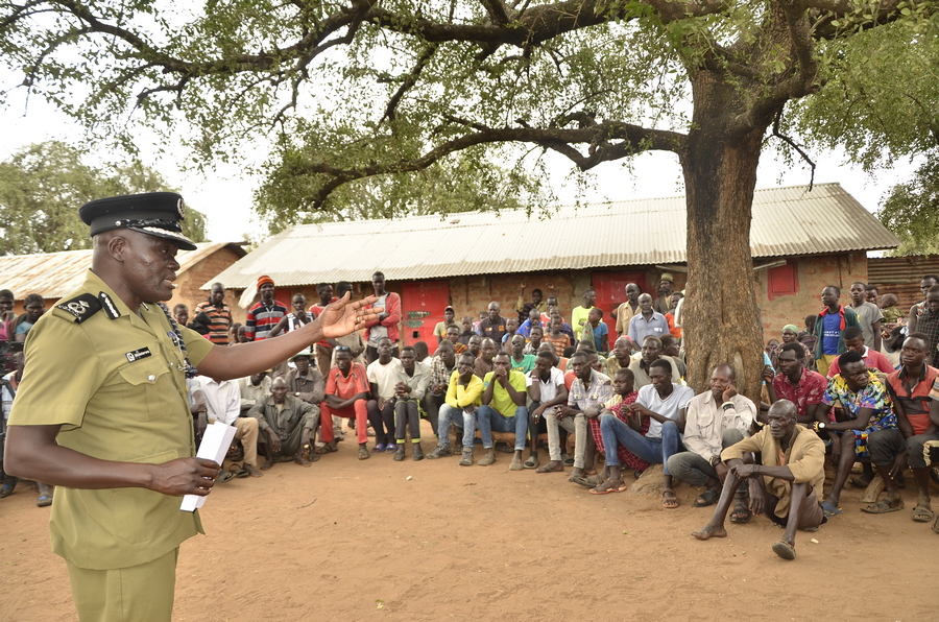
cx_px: 470
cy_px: 311
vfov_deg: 47.7
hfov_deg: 67.5
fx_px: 703
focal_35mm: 27
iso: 125
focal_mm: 18
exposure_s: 1/160
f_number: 3.5
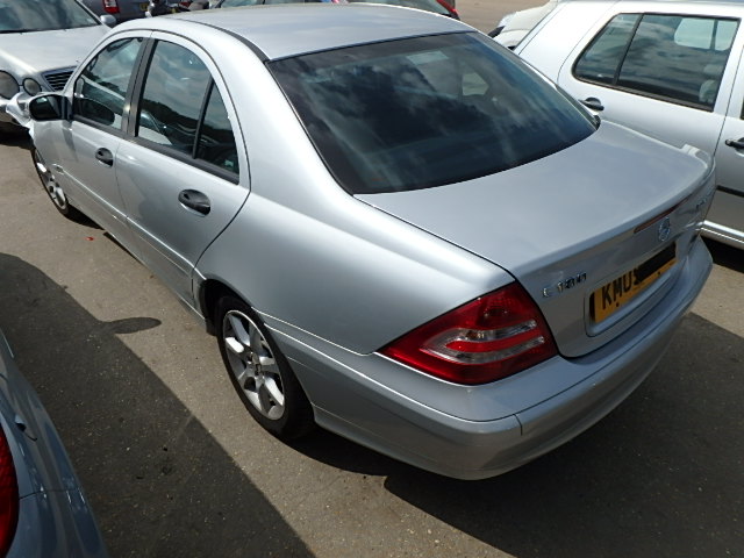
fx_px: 537
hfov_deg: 69.4
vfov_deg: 54.9
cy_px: 279
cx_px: 372
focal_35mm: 25
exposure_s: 1/640
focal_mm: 4.5
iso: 125
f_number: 6.8
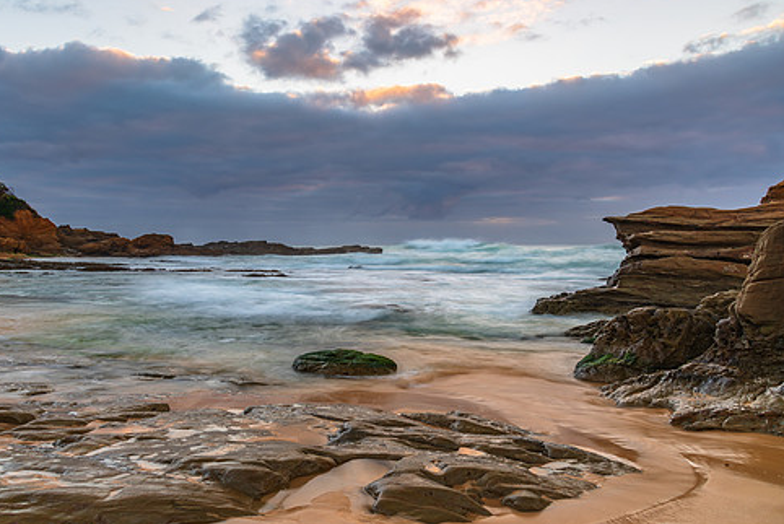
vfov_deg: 45.0
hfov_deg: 63.2
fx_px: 632
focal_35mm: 29
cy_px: 238
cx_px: 320
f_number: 8
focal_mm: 24
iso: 80
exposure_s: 1.3
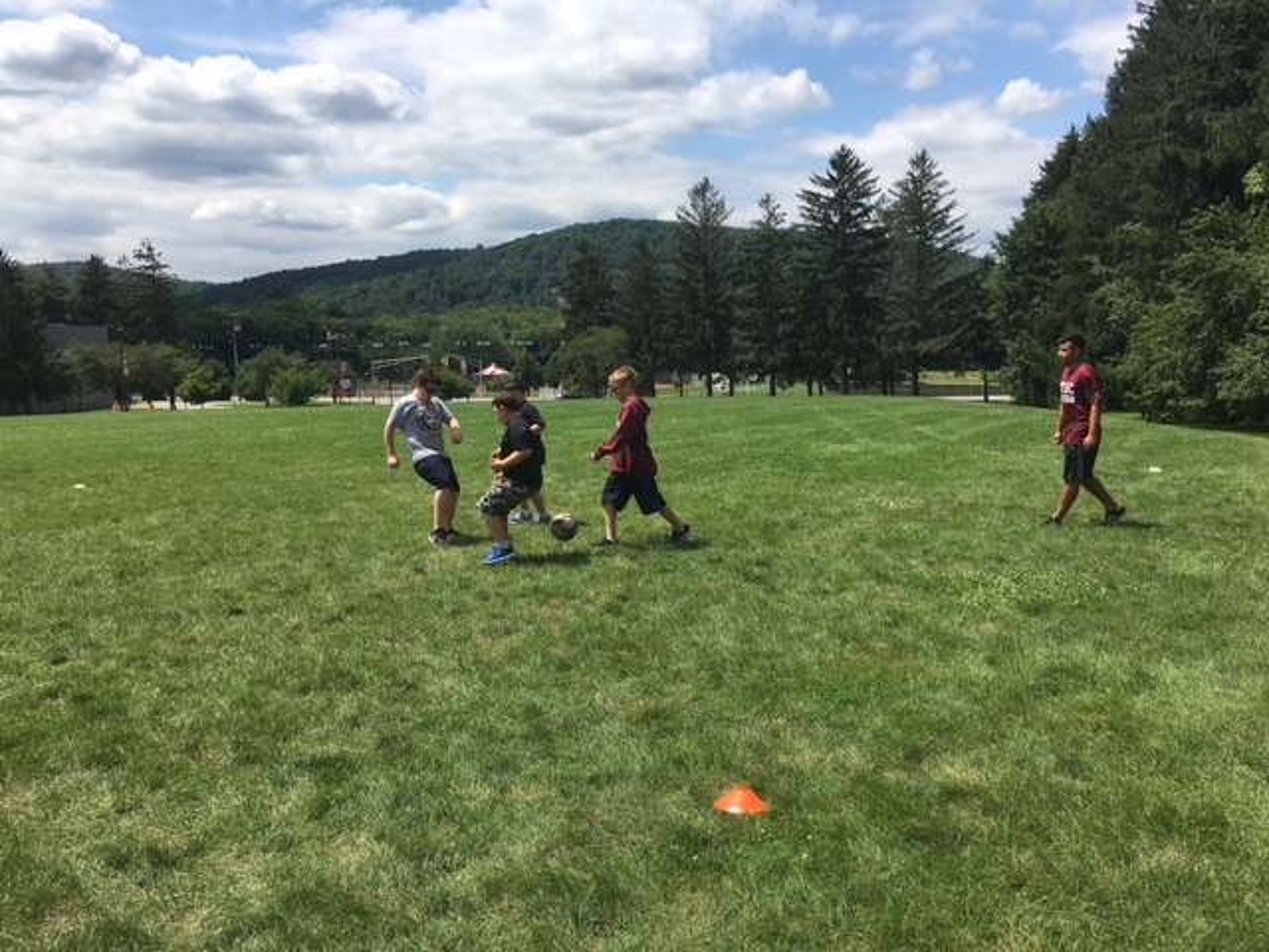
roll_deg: +0.2
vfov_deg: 48.2
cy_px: 476
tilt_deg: -6.5
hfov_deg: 61.7
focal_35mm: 29
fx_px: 1063
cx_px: 634
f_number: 2.2
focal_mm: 4.15
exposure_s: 1/2262
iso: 25
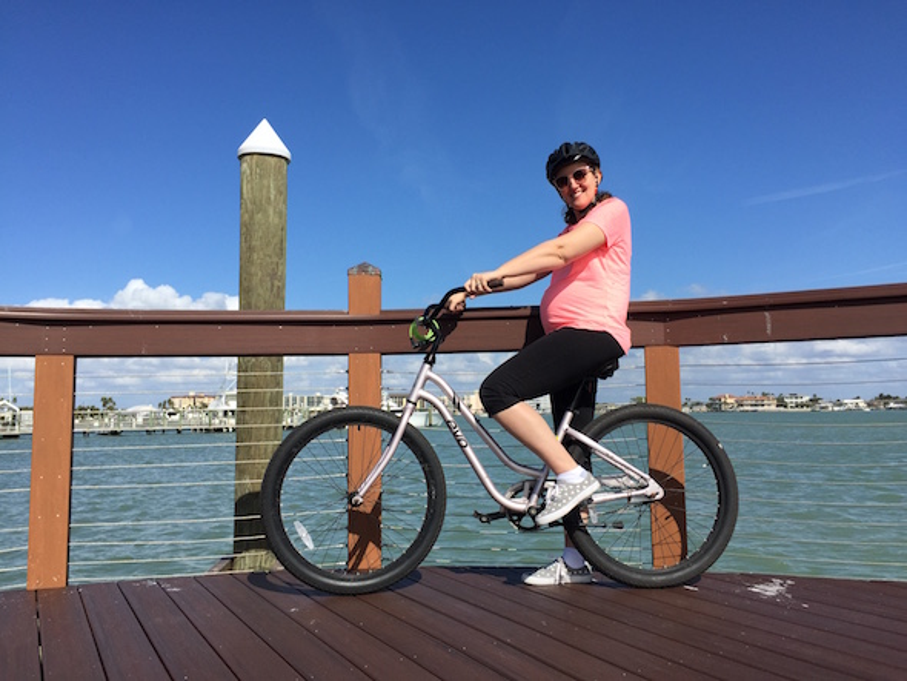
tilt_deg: +6.4
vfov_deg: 48.3
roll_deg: +0.7
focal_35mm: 29
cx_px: 454
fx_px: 760
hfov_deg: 61.6
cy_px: 340
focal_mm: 4.15
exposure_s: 1/3300
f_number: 2.2
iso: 32
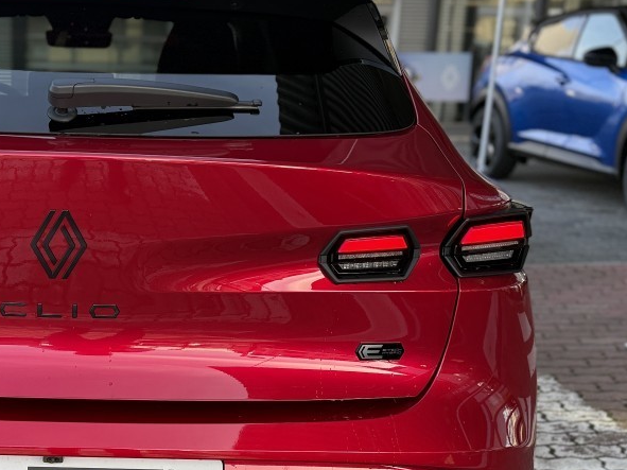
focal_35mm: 58
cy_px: 335
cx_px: 97
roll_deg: -2.3
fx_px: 1050
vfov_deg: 25.0
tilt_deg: -15.9
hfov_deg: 32.0
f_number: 1.78
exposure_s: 1/433
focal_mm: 6.76
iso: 100
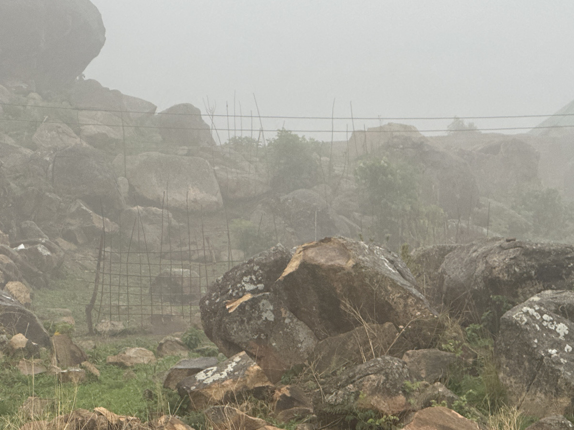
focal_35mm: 129
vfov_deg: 11.5
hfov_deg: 15.3
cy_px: 218
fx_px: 2139
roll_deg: +2.7
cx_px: 225
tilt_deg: -4.6
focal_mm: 9
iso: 80
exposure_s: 1/99
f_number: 2.8
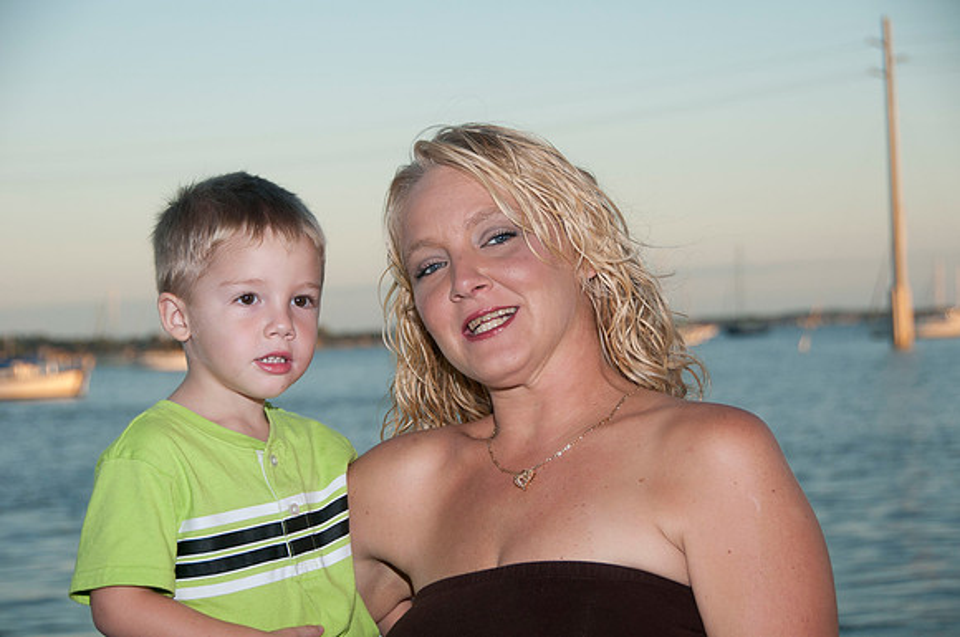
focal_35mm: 93
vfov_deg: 14.7
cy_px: 318
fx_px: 2477
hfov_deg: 21.9
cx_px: 480
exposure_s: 1/250
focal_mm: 62
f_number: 5.6
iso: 100
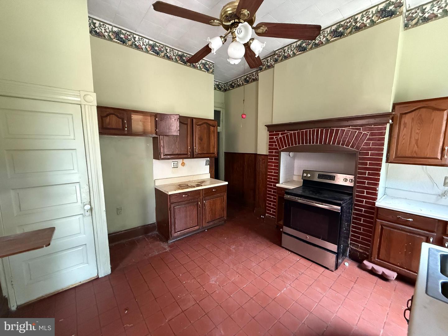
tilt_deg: -5.9
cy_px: 168
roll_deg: -1.6
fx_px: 181
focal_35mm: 14
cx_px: 224
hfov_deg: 102.1
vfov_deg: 85.7
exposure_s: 1/60
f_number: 2.2
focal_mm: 2.22
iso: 1000
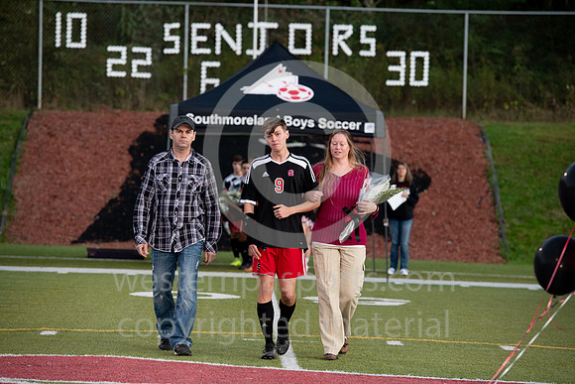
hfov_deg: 11.7
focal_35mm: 175
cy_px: 192
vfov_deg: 7.9
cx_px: 288
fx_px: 2796
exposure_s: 1/250
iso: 1000
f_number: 5.6
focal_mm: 175
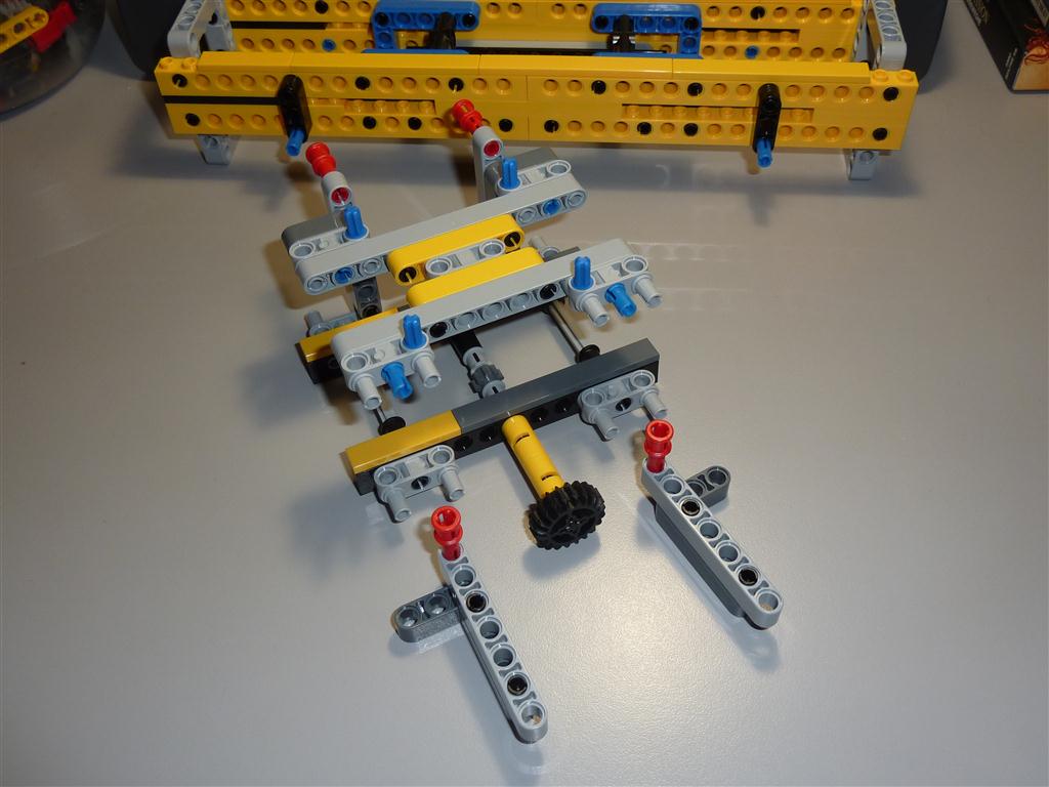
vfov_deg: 44.2
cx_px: 524
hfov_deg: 56.8
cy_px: 394
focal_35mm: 32
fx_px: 970
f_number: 3.5
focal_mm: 5.3
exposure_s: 1/30
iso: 100
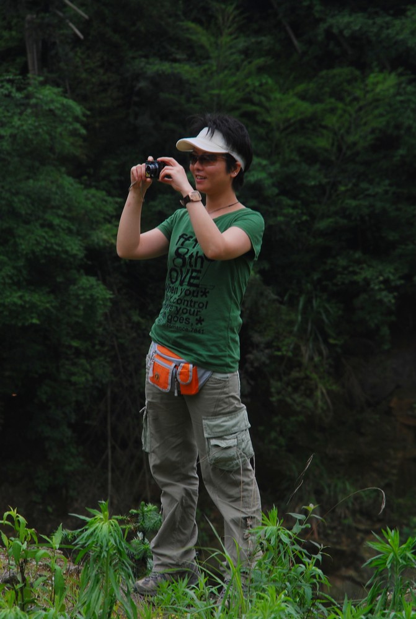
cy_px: 310
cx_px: 208
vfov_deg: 6.9
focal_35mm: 300
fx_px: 5176
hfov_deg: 4.6
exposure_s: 1/100
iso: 100
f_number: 16
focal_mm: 200
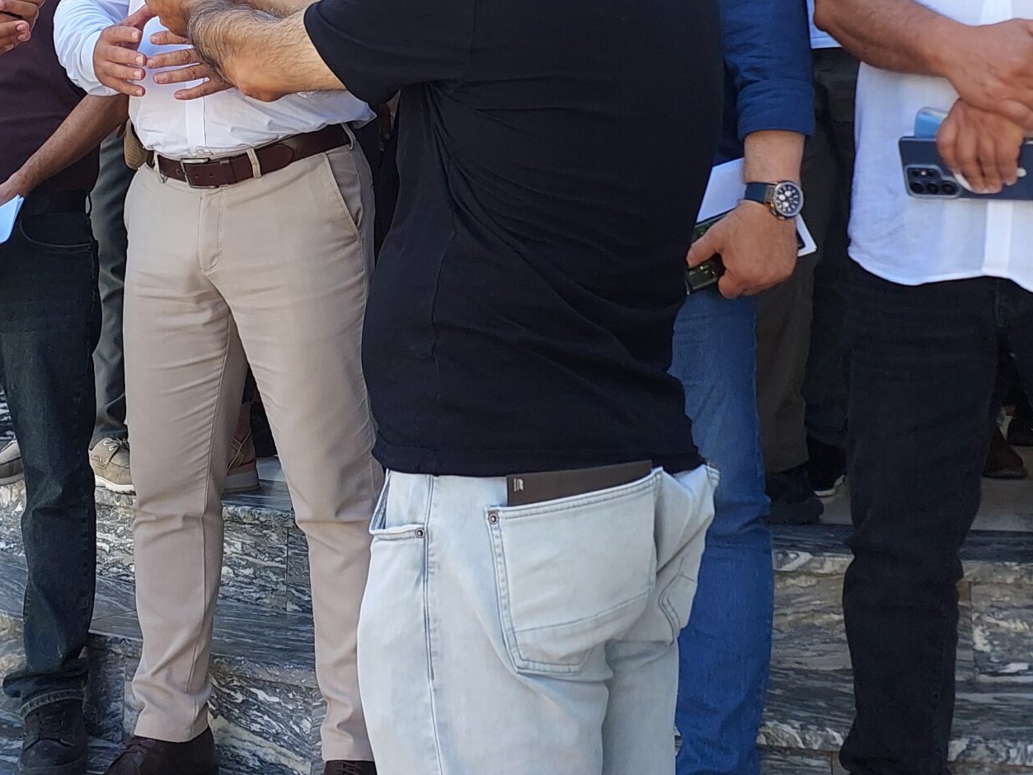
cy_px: 69
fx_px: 1403
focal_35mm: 47
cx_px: 440
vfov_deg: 29.5
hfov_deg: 40.3
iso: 25
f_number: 1.8
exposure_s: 1/107
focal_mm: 5.06
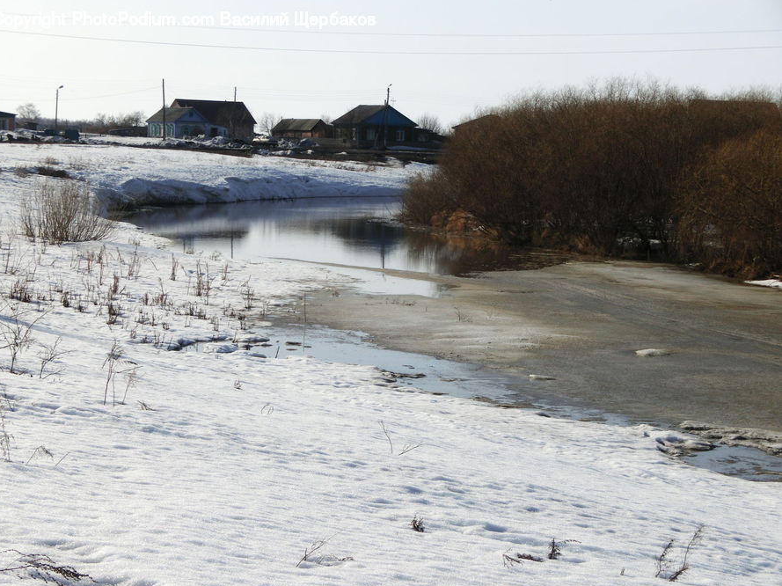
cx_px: 387
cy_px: 295
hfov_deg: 24.7
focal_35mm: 79
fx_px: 1784
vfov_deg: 18.6
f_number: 12.4
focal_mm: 13.79
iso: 80
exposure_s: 1/160
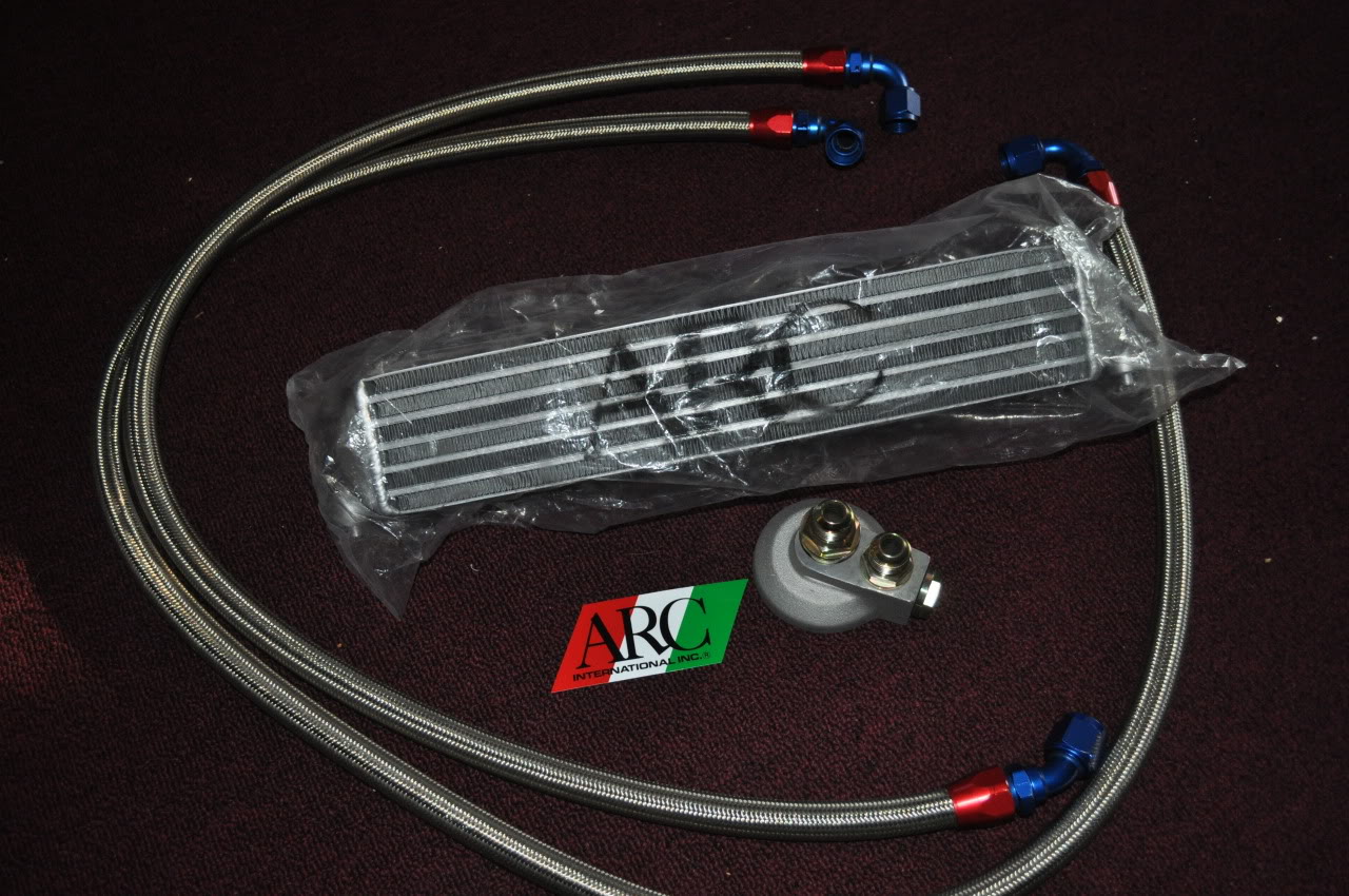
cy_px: 448
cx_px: 674
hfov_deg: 57.3
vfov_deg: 39.9
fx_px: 1235
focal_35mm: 33
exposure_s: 1/60
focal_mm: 22
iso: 800
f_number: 4
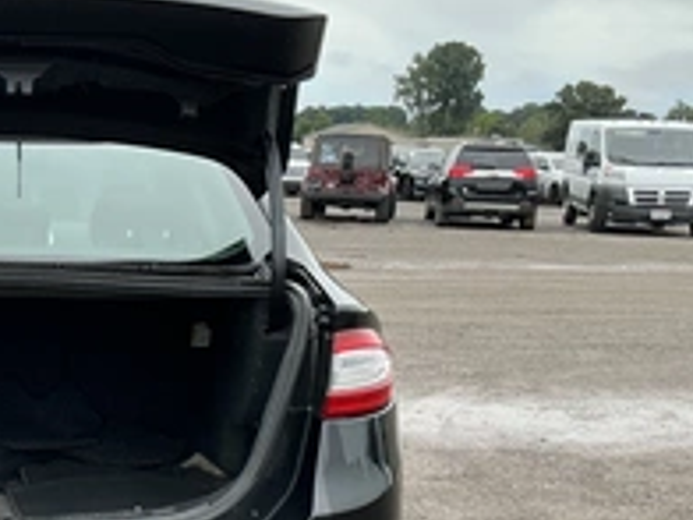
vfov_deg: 25.5
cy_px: 347
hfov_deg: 31.5
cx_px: 18
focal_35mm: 57
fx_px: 1141
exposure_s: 1/700
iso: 25
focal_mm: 3
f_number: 1.8
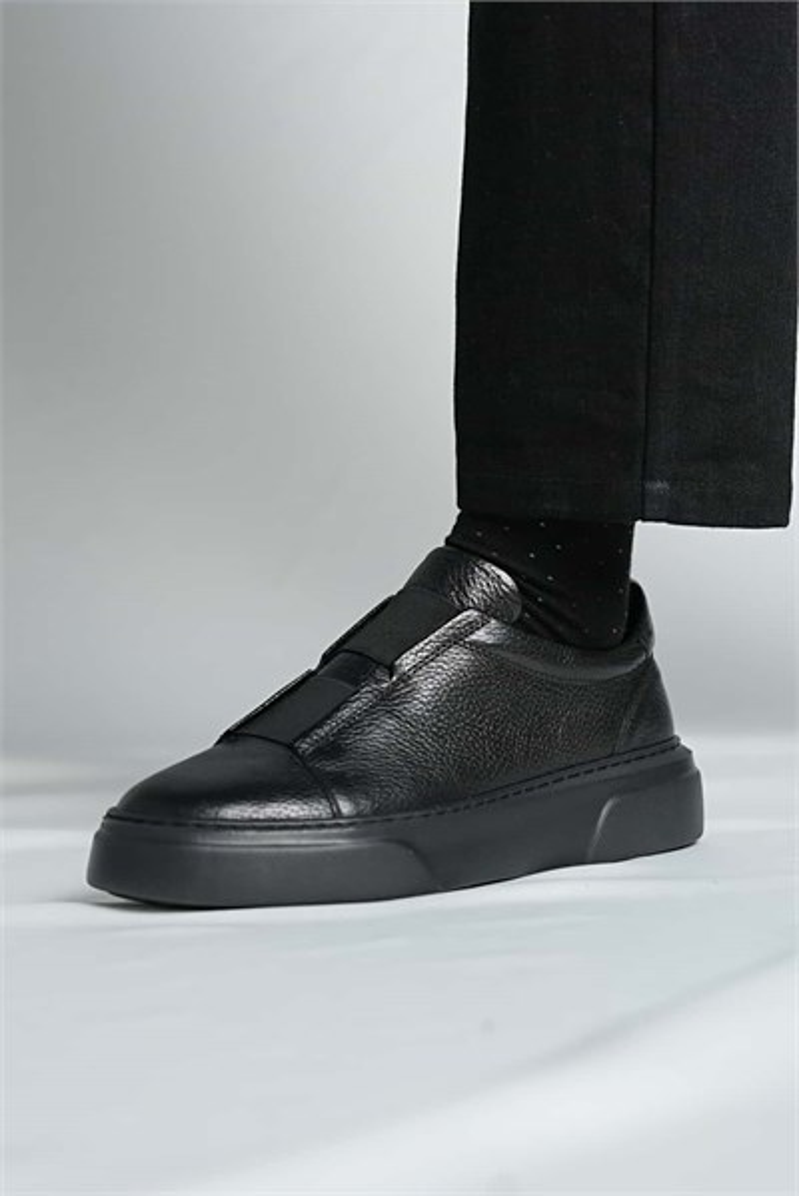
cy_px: 598
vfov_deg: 25.7
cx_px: 400
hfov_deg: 17.3
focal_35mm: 79
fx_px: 2627
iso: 1250
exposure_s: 1/250
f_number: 3.5
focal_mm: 53
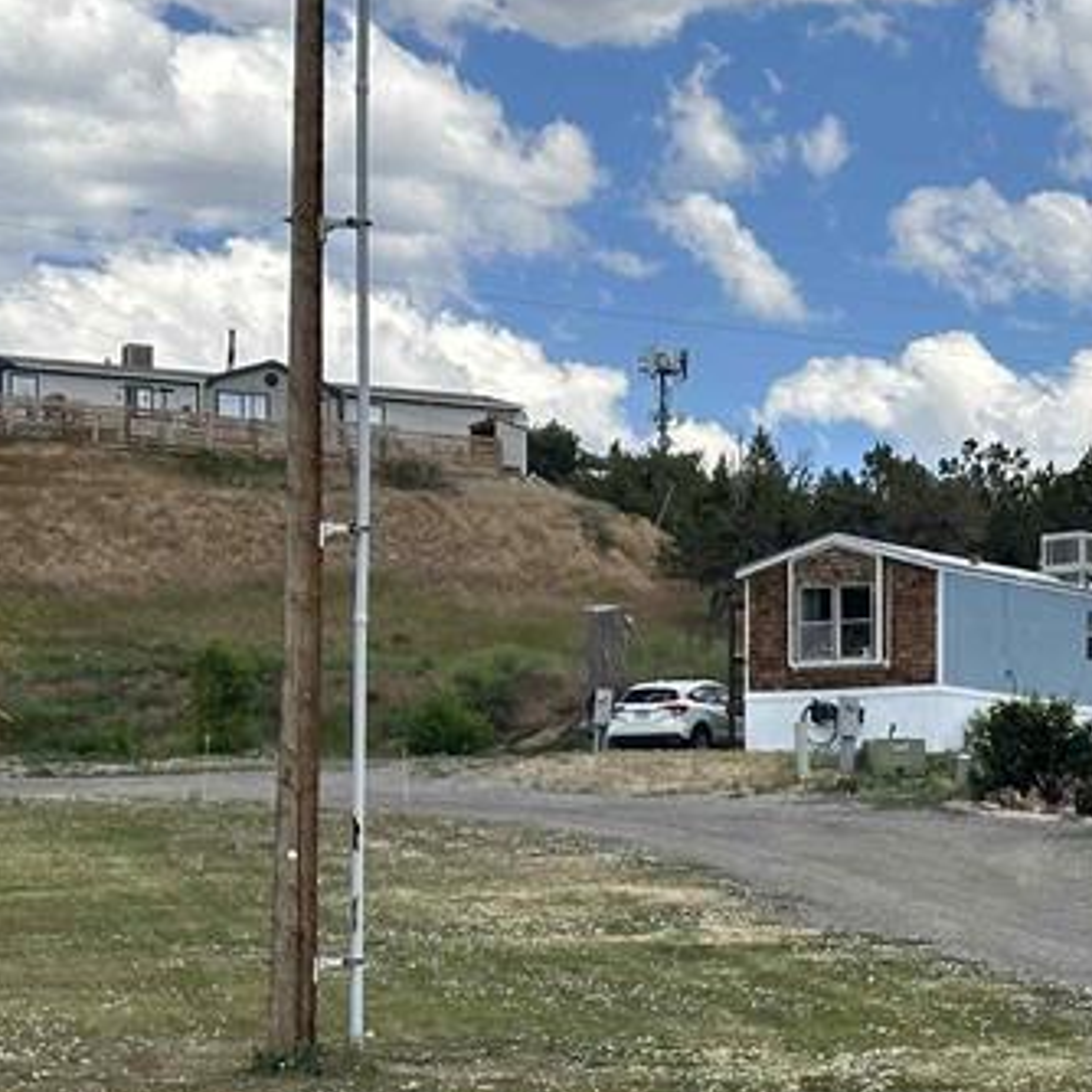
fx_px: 4640
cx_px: 1331
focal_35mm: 130
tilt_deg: +1.9
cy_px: 879
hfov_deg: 13.1
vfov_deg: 13.4
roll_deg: -0.6
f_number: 1.78
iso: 64
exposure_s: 1/3597
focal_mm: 6.86
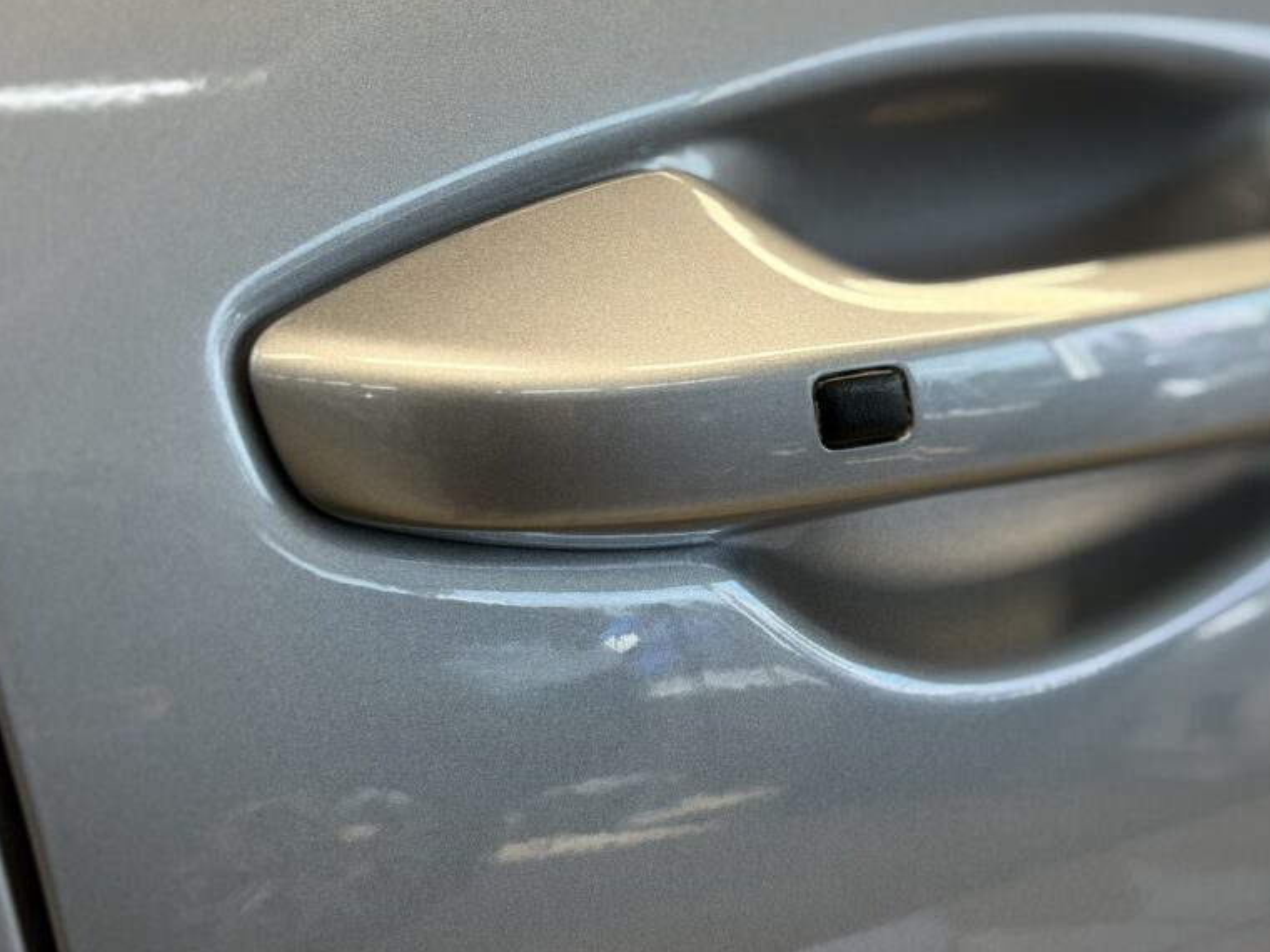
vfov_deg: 21.0
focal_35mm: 70
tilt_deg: -23.0
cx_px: 841
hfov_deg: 27.6
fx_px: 2569
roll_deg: -3.5
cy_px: 475
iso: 40
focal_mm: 5.96
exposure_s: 1/50
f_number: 1.6
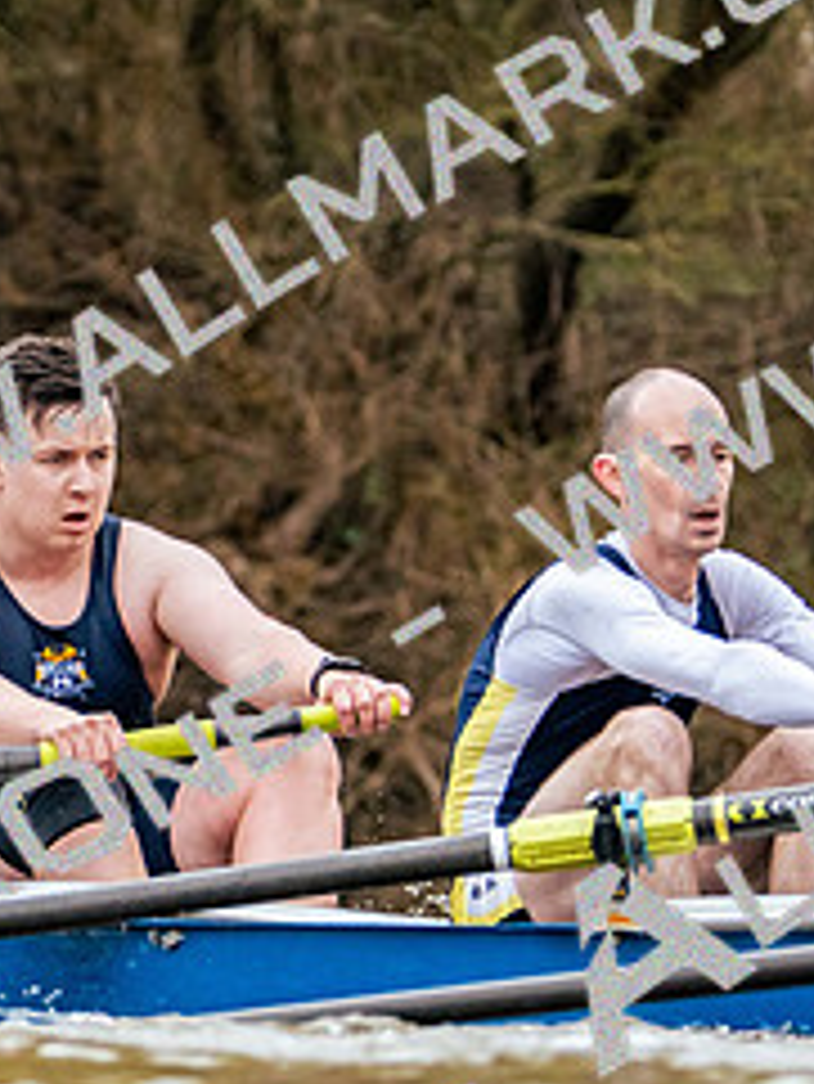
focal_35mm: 715
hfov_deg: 2.1
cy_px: 650
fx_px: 22398
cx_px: 189
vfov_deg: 2.8
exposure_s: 1/2000
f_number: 6.3
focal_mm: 309
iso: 5000
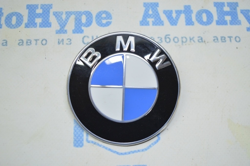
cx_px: 125
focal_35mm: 42
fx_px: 291
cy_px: 83
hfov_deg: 46.4
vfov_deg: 31.8
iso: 400
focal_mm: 28
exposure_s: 1/40
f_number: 4.2
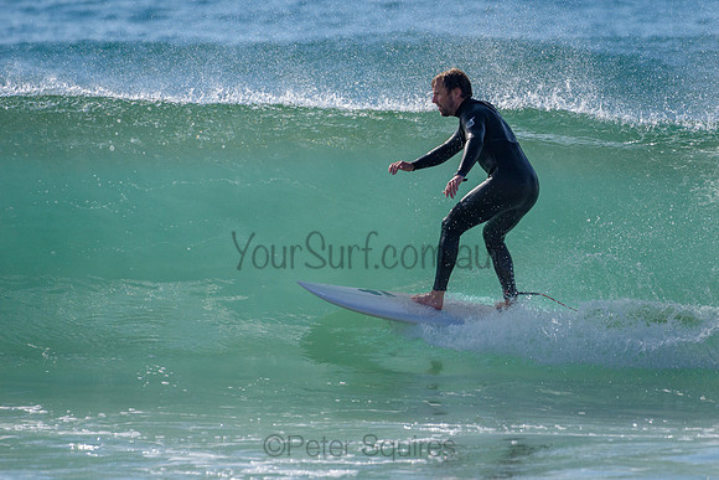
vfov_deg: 2.2
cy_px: 186
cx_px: 441
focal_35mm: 613
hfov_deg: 3.4
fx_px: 12244
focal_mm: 500
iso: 220
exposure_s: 1/3200
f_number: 5.6
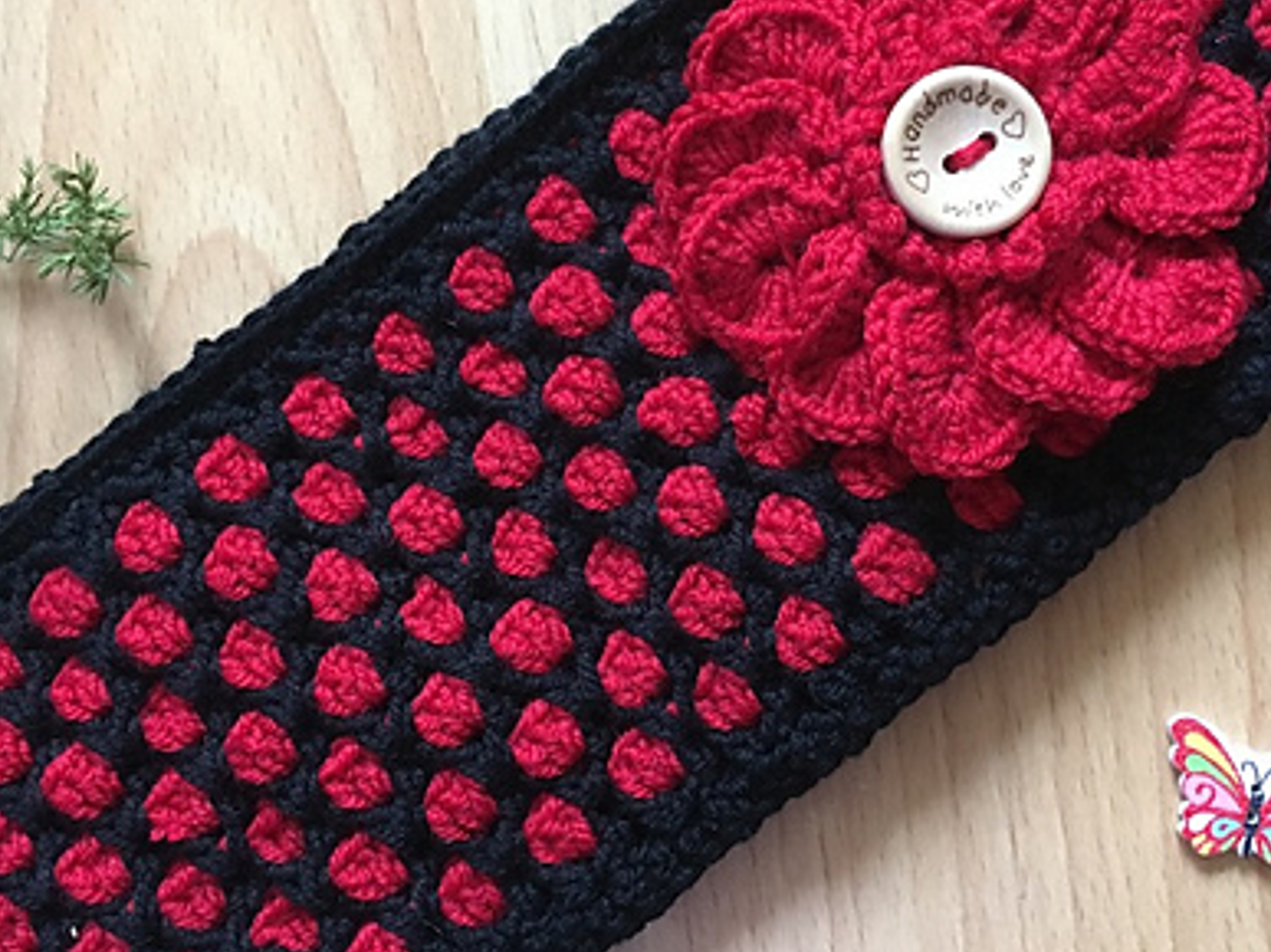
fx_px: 1762
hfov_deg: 39.6
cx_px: 690
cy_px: 410
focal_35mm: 48
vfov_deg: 30.2
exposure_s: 1/20
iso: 200
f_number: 2.2
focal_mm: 4.15
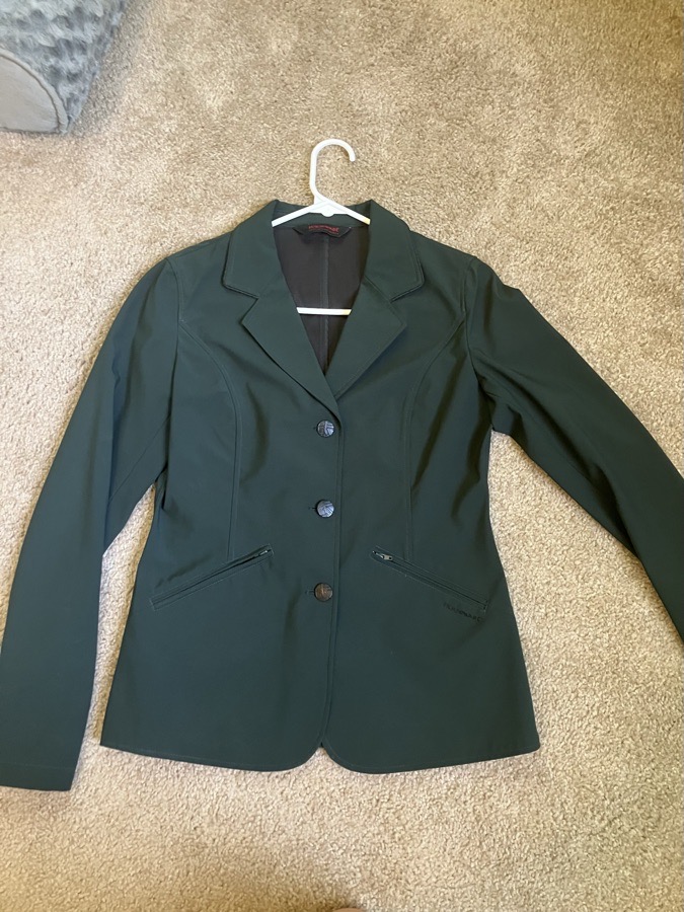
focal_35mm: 28
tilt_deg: -79.1
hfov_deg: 49.7
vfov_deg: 63.4
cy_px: 456
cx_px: 342
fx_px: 738
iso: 320
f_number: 1.8
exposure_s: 1/40
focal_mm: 3.99
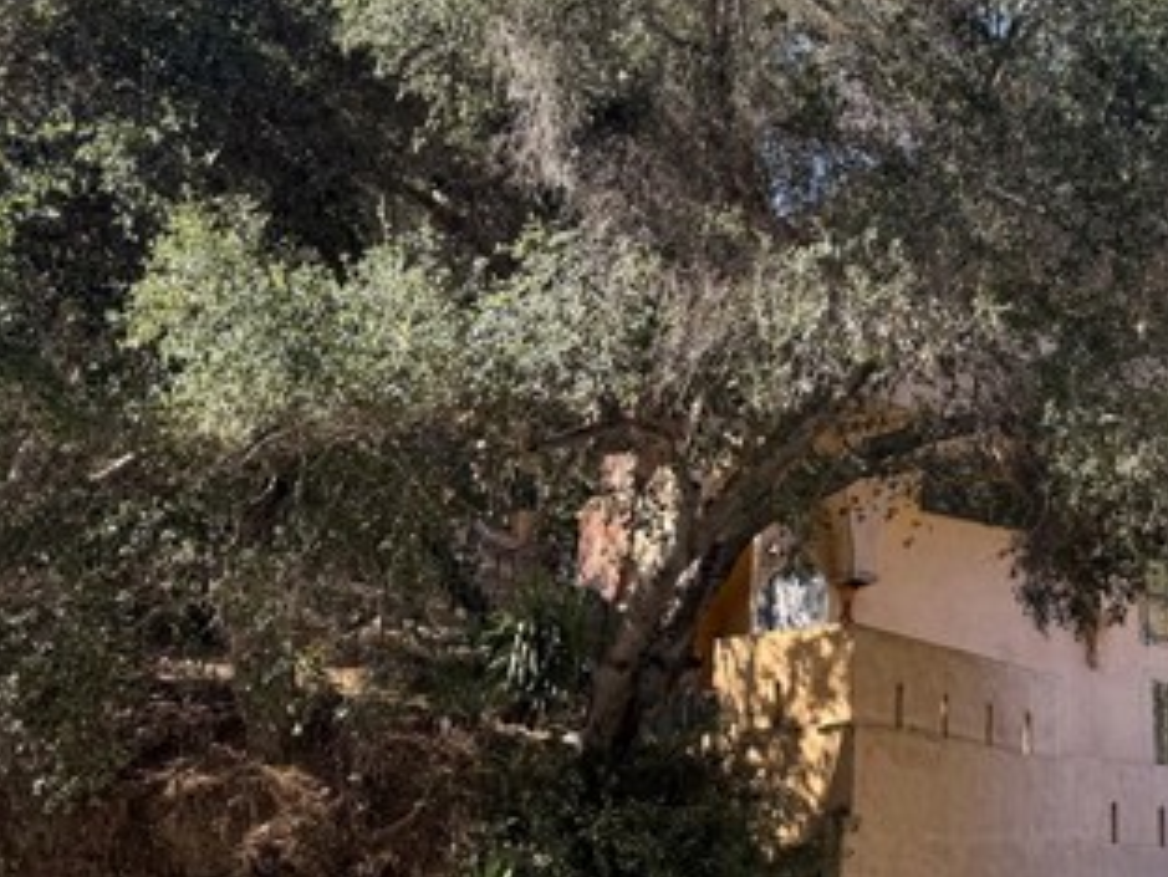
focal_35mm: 49
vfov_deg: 29.6
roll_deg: -1.0
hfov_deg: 37.4
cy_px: 347
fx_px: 1654
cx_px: 948
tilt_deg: +19.6
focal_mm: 6.76
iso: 80
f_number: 1.78
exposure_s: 1/660
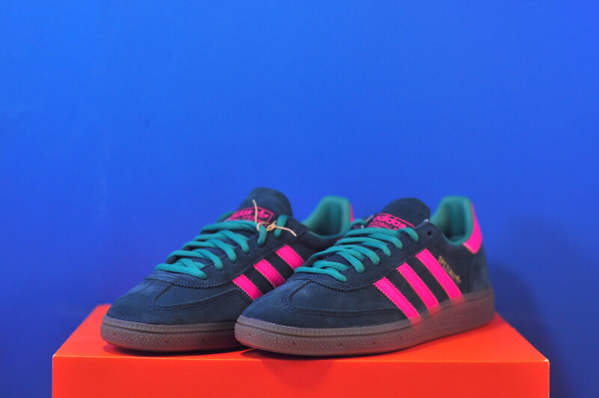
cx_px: 300
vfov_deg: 18.1
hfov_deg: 27.0
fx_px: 1246
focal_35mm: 75
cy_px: 199
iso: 250
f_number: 2.5
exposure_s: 1/320
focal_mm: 50
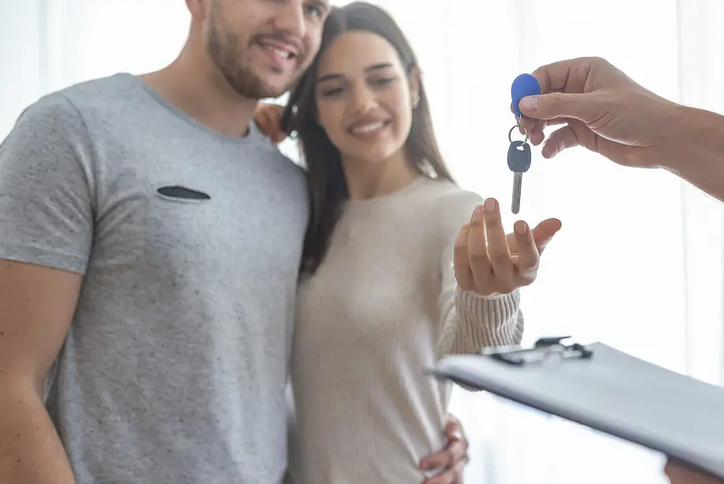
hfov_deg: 42.2
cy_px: 236
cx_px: 475
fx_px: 926
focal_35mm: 46
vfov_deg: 29.3
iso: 250
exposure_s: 1/100
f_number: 2.8
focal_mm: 35
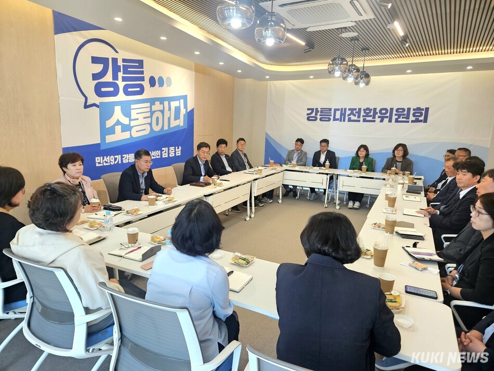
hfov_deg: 73.9
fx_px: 328
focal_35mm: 23
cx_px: 247
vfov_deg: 58.9
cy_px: 186
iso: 160
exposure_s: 1/120
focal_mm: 5.4
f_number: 1.8
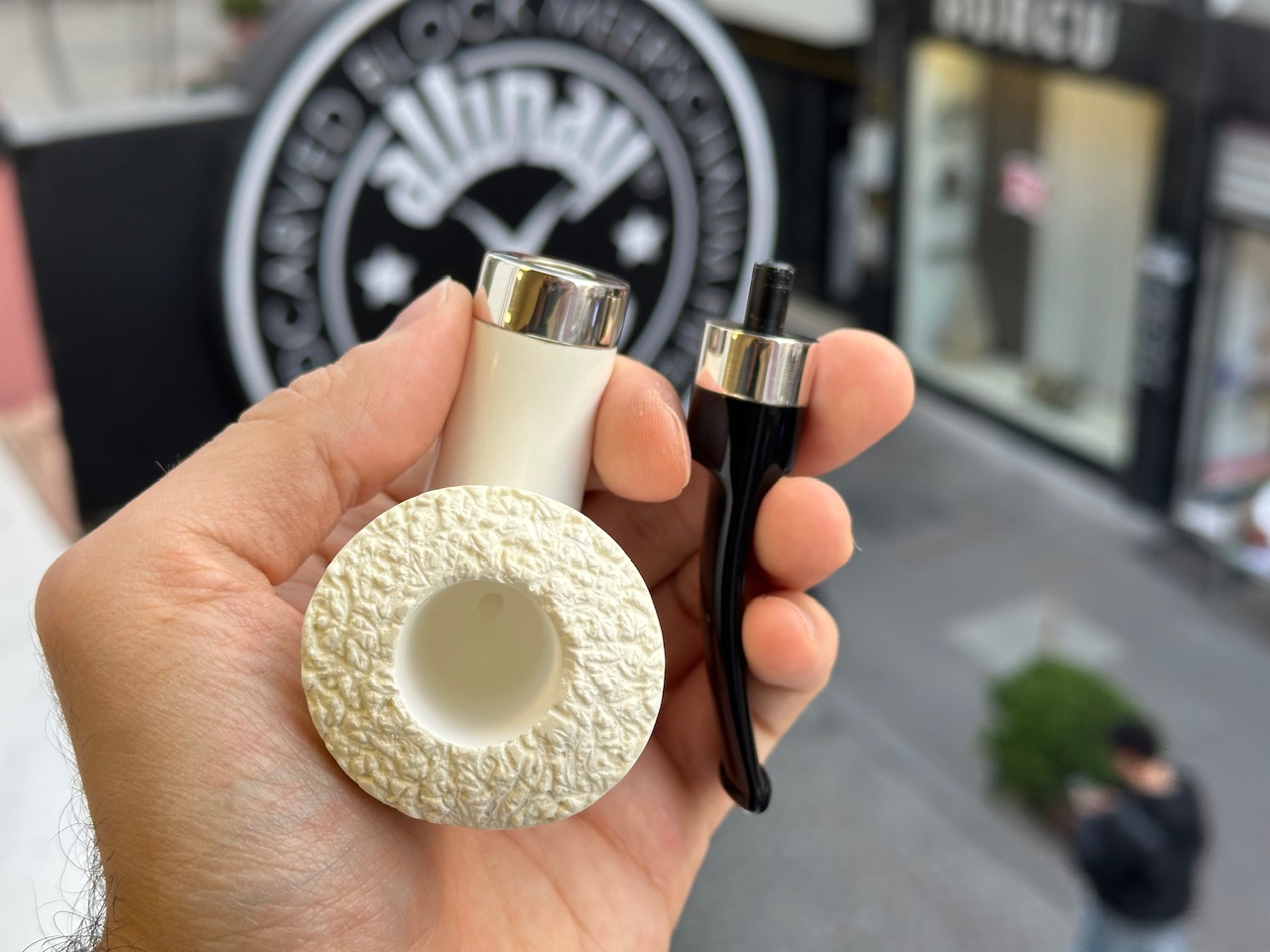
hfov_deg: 39.7
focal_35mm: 48
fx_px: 1761
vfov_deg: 30.3
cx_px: 635
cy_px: 476
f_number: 1.78
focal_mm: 6.86
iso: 64
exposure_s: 1/177
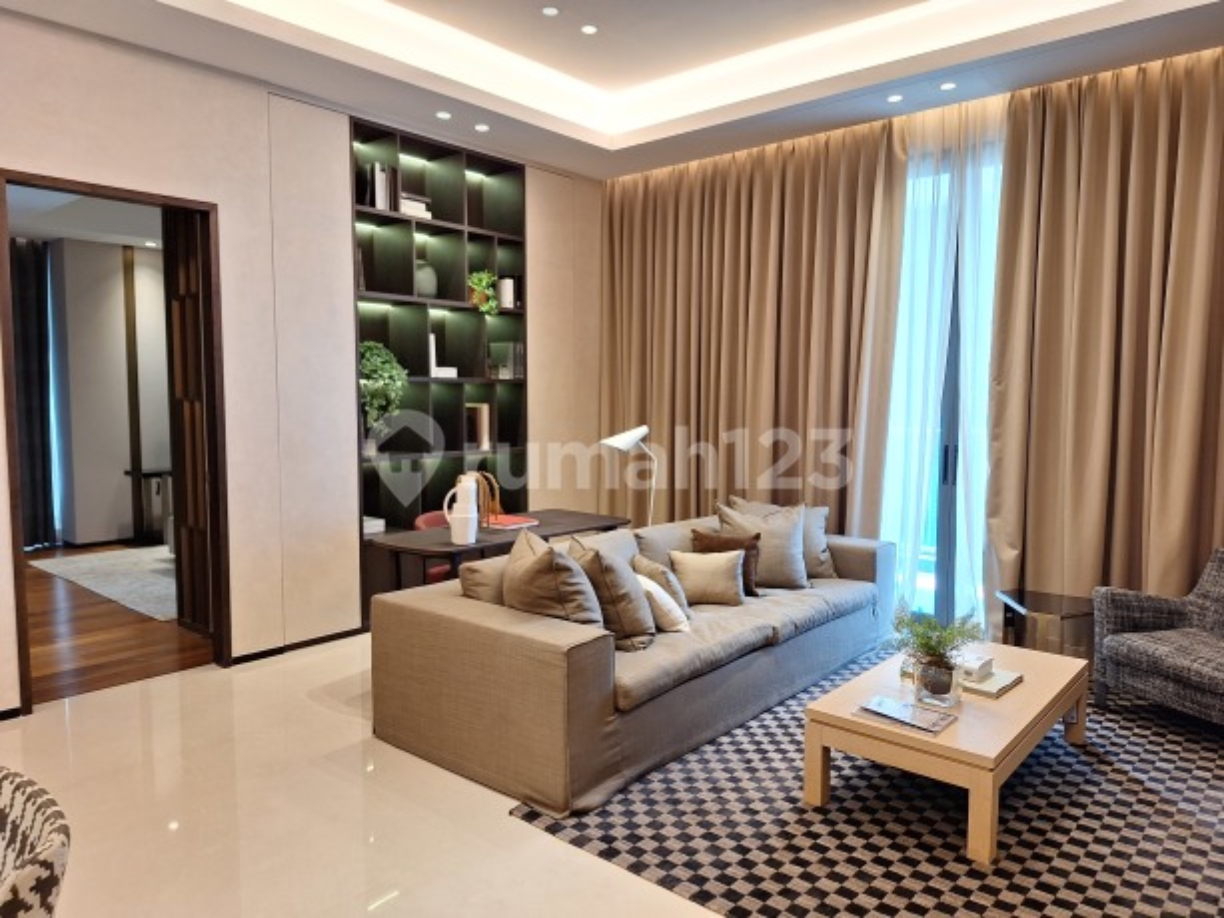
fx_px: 813
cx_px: 612
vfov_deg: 58.9
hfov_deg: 73.9
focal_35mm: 23
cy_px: 459
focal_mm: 5.54
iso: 64
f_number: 1.8
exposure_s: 1/50
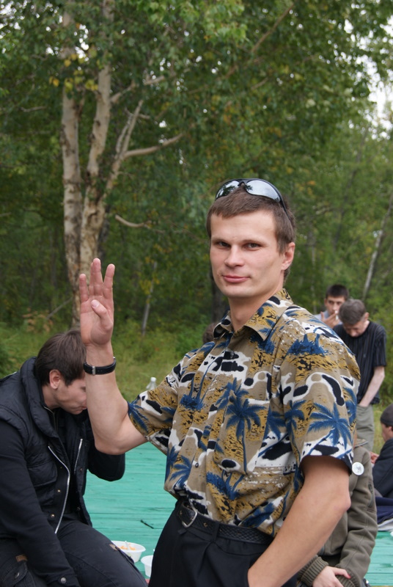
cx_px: 196
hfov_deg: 22.7
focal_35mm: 60
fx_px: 979
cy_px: 294
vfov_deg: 33.4
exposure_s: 1/80
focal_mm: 40
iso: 100
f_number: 5.6
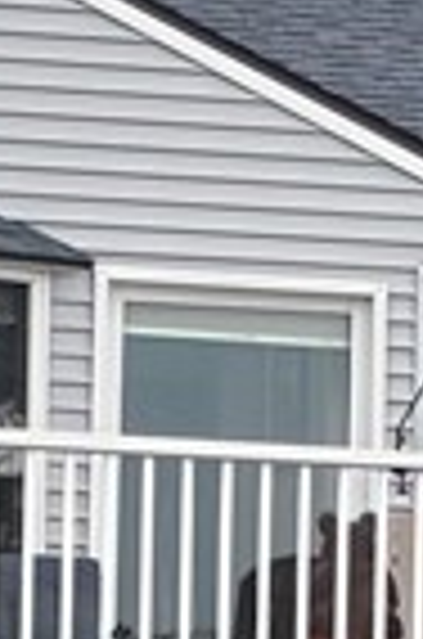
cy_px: 1125
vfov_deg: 5.2
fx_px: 6925
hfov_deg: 3.5
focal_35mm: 391
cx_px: 513
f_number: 1.6
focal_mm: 5.96
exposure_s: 1/634
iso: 32
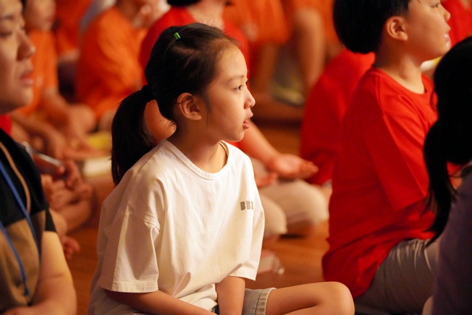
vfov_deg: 10.2
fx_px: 1757
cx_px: 236
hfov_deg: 15.3
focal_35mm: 134
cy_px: 158
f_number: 2.8
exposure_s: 1/80
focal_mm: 134
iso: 12800
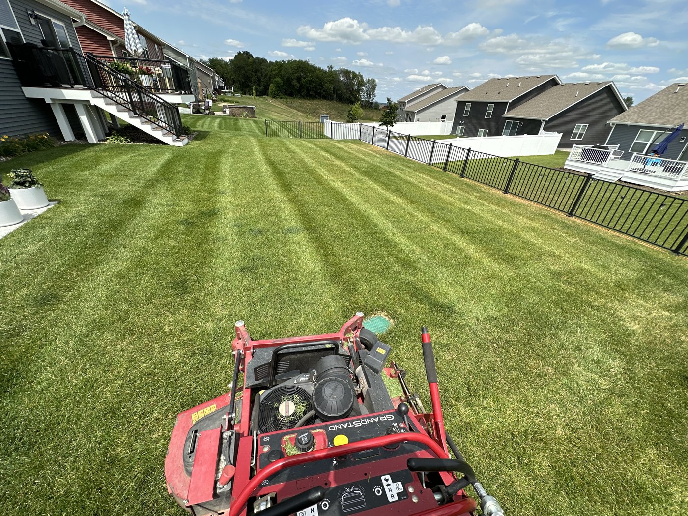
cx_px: 344
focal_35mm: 14
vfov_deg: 85.7
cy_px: 258
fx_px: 278
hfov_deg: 102.1
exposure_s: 1/1575
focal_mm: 2.22
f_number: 2.2
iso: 40
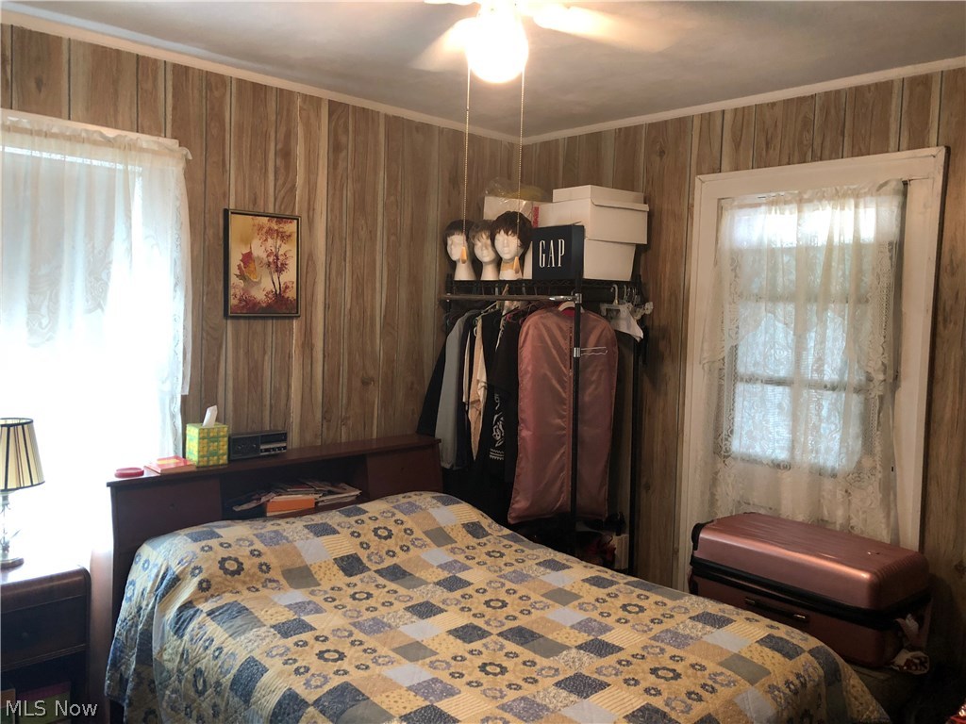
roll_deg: -2.1
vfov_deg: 49.7
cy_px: 362
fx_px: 781
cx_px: 483
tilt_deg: -4.1
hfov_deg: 63.4
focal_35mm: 28
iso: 80
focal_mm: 3.99
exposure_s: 1/15
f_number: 1.8
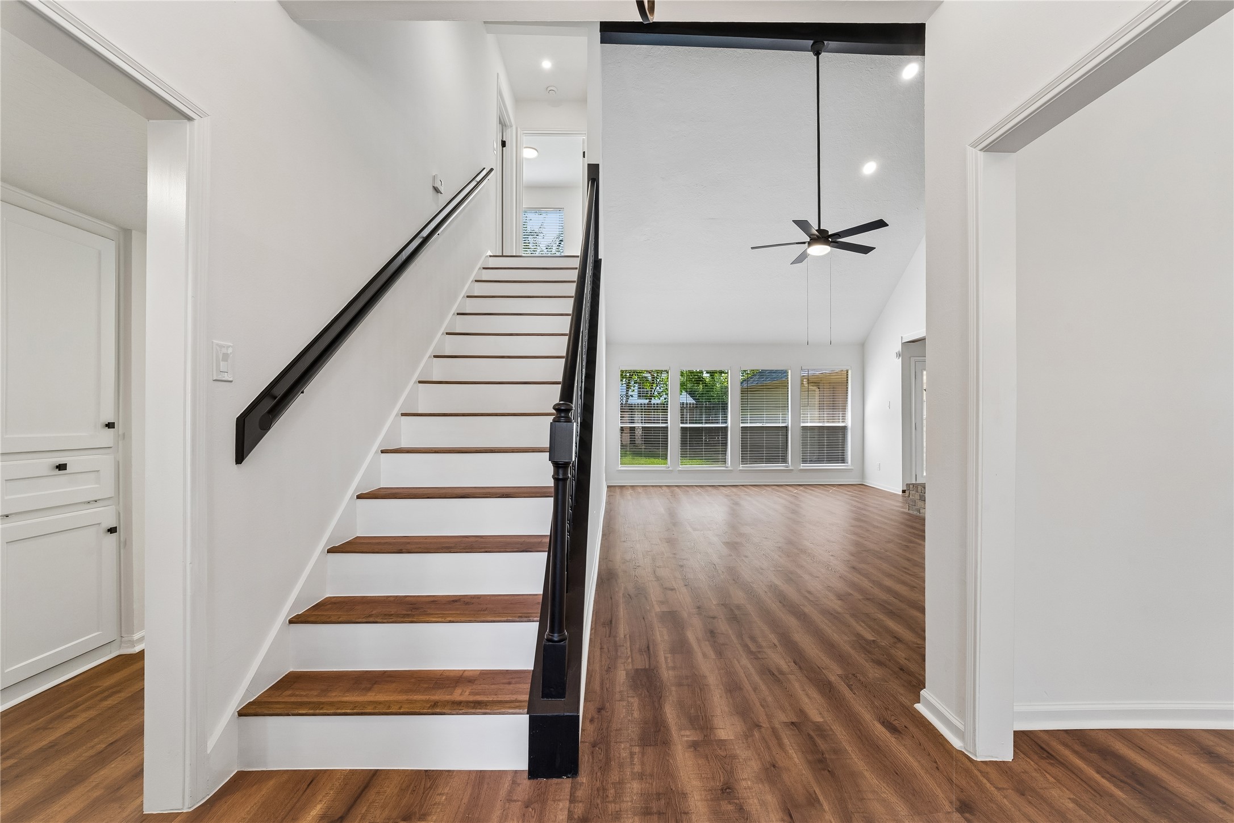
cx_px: 617
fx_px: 480
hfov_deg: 104.3
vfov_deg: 81.2
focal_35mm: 14
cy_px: 412
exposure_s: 1/15
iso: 640
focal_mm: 14
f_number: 10
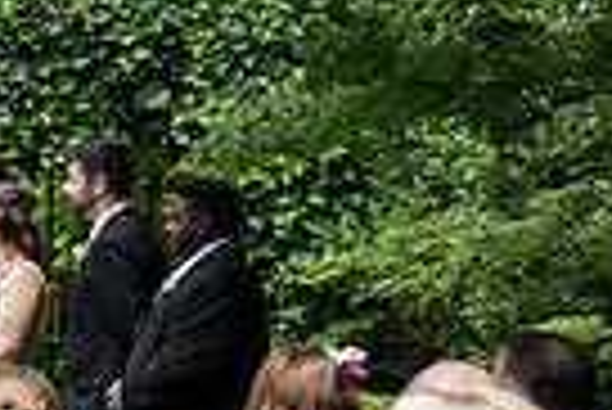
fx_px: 3625
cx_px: -621
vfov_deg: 6.5
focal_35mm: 213
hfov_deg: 9.1
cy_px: 268
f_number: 5
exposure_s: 1/400
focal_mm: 50
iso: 1000
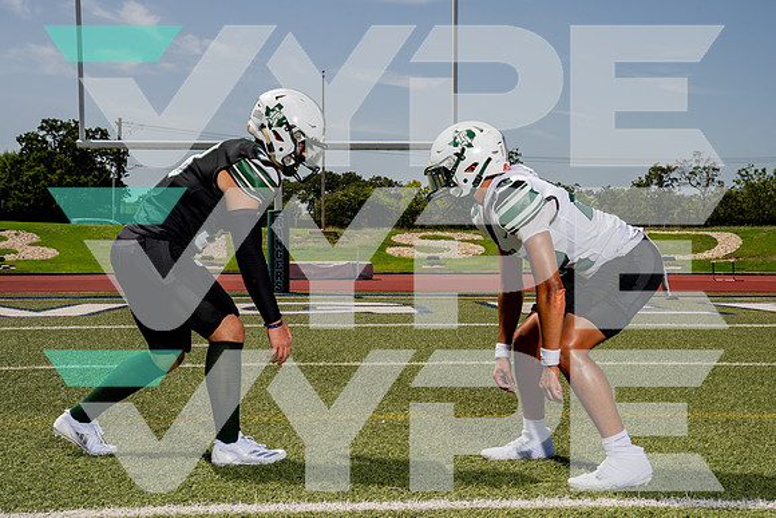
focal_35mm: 51
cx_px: 387
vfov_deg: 26.6
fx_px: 1097
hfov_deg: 39.0
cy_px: 256
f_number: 11
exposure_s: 1/250
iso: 100
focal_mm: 48
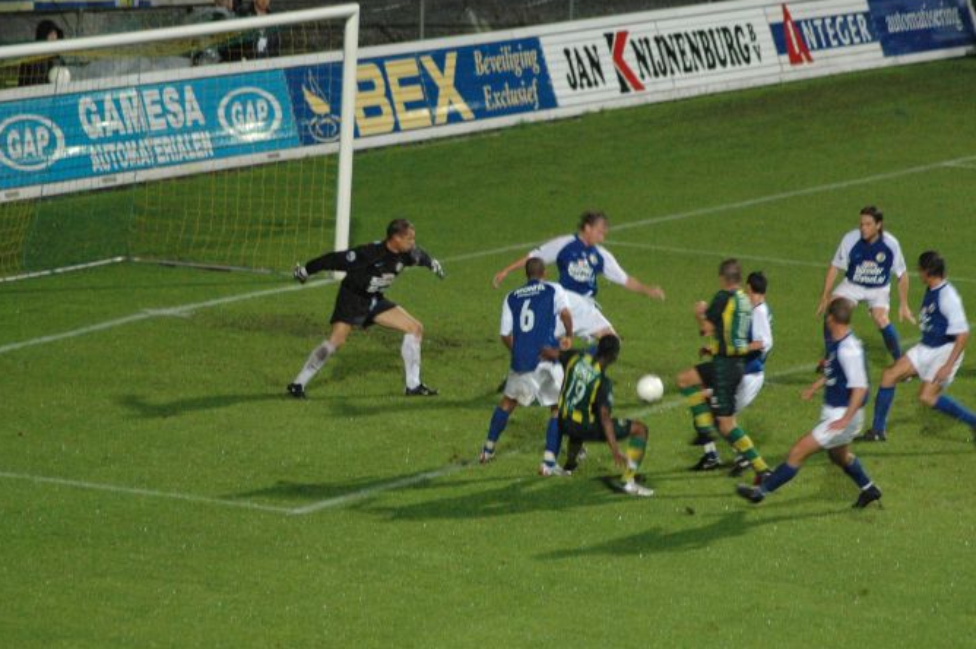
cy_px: 304
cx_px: 532
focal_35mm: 261
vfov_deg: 5.3
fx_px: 7058
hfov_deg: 7.9
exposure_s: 1/90
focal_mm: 145
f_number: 4.5
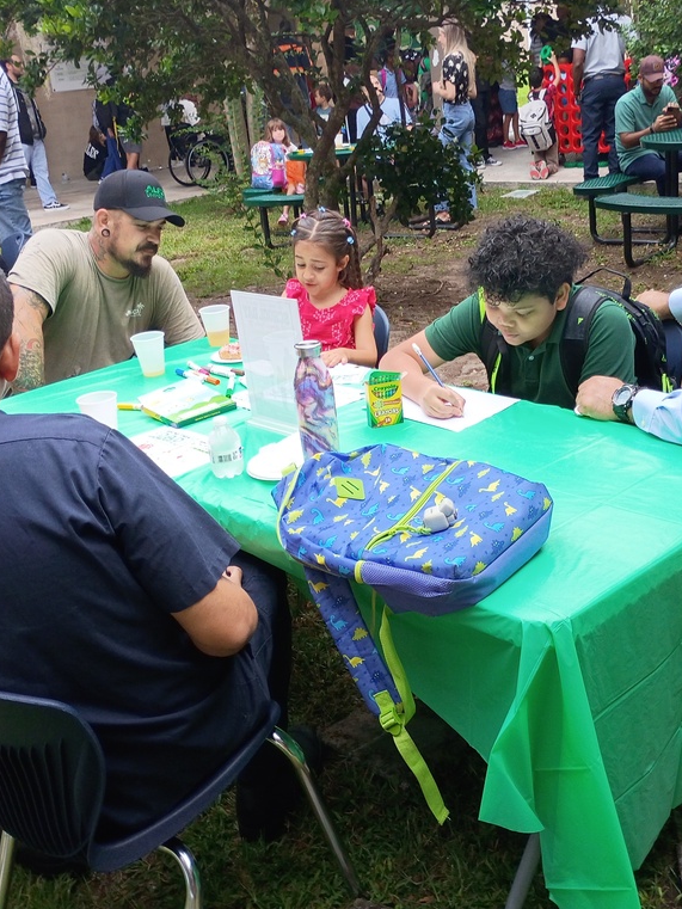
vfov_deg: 47.9
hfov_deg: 36.7
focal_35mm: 39
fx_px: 1024
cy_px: 452
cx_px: 406
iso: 107
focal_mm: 4.27
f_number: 1.8
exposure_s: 1/60
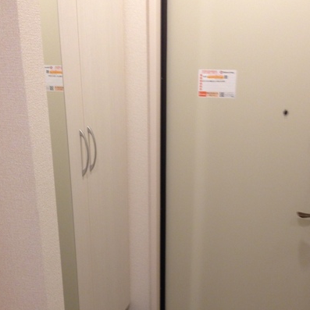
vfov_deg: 35.5
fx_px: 476
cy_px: 223
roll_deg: +0.2
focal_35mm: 47
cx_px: 173
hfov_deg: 36.0
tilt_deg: -22.0
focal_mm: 4.12
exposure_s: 1/20
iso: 100
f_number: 2.4
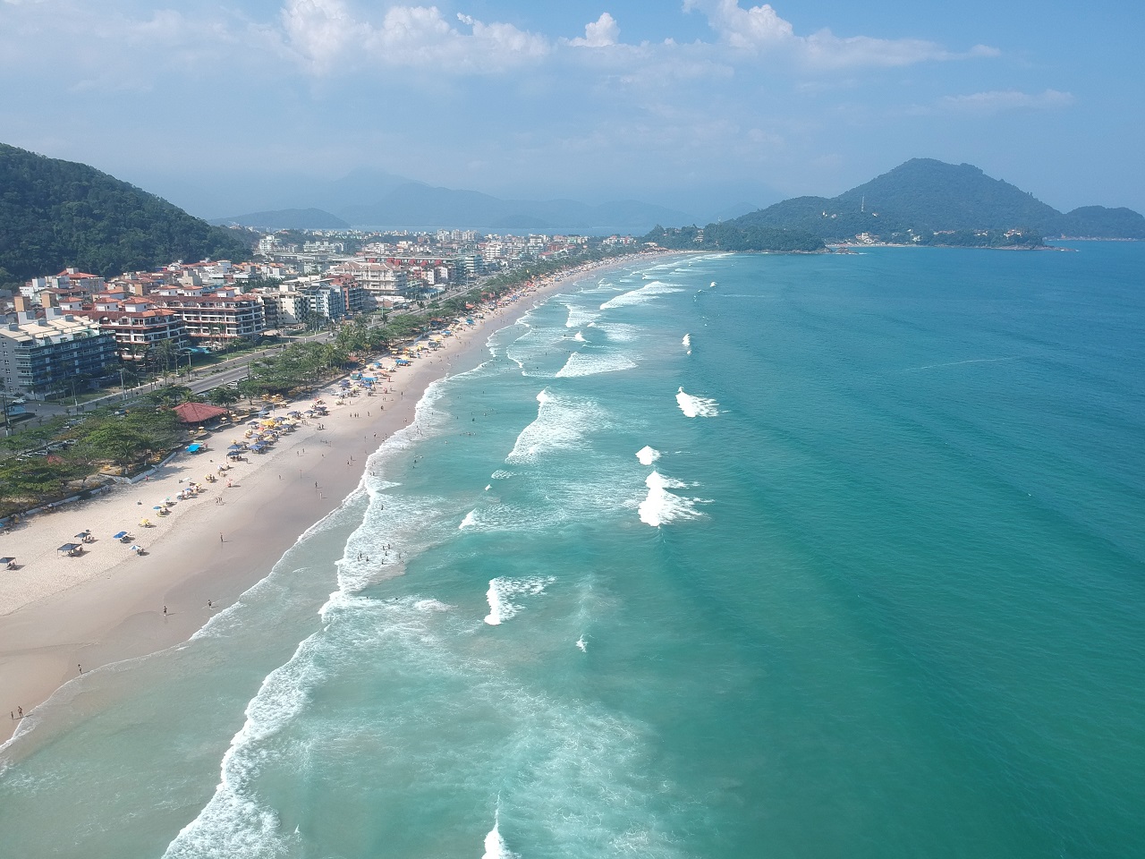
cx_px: 572
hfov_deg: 69.4
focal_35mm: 25
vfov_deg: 54.9
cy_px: 430
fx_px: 827
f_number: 2.6
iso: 100
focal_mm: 4.49
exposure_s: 1/1250
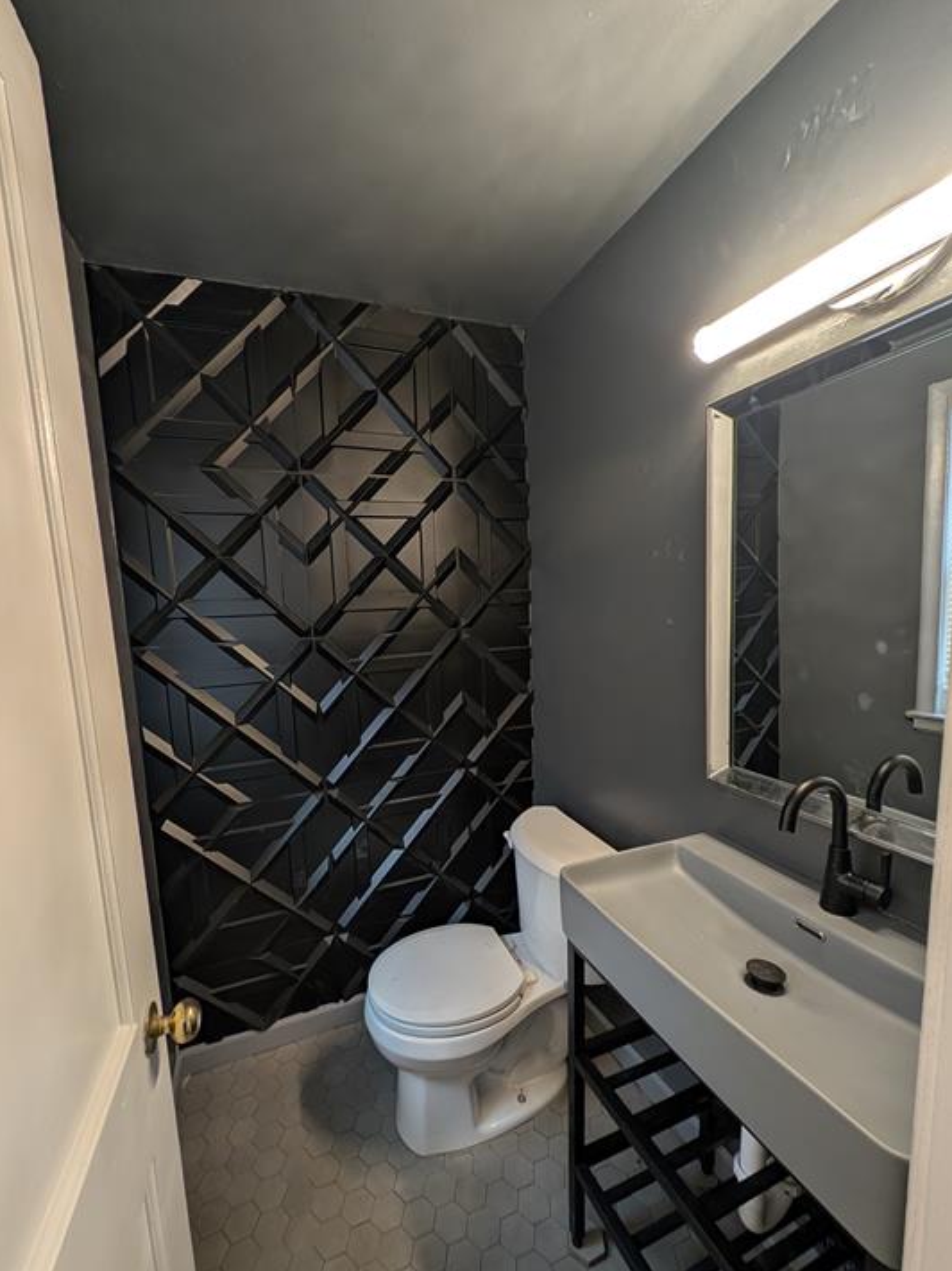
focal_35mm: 13
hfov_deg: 89.8
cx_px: 447
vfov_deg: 106.1
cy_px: 673
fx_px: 477
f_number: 1.95
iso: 51
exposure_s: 1/30
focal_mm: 2.23
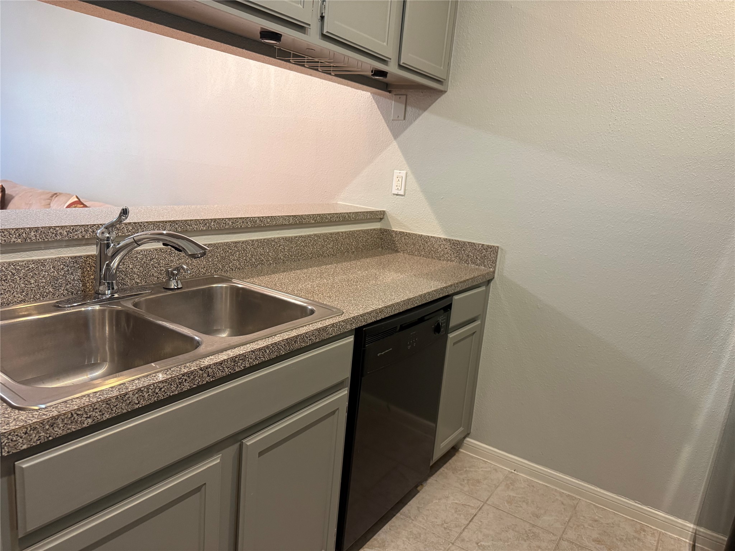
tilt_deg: -11.8
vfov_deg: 56.8
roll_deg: -4.7
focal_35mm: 24
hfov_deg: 71.6
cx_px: 368
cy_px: 276
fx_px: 510
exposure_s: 1/60
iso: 320
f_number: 1.78
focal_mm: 6.76
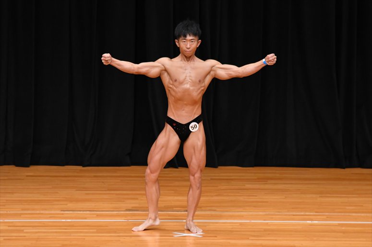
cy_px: 124
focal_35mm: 285
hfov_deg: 7.2
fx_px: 2944
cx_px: 186
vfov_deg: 4.8
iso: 3200
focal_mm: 190
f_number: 5.6
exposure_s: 1/400
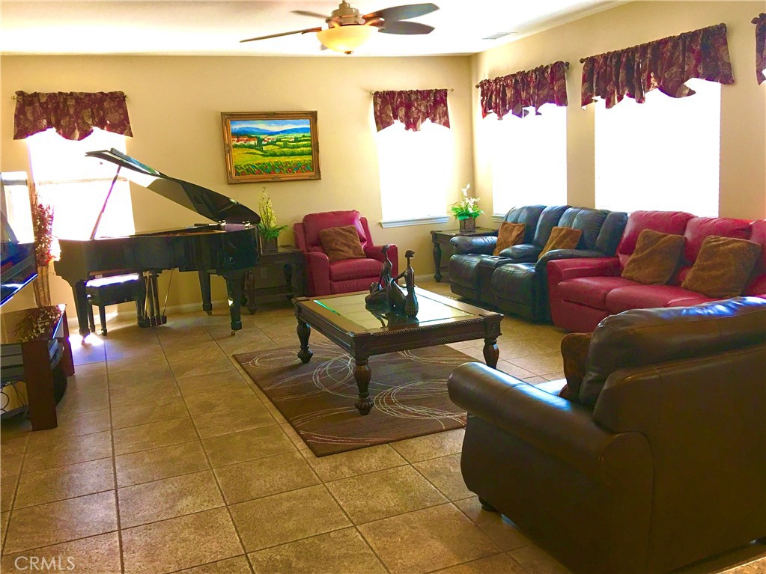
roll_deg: -1.5
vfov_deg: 48.2
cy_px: 287
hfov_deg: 61.7
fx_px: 642
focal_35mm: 29
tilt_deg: -8.9
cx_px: 383
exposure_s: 1/30
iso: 40
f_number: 2.2
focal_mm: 4.15
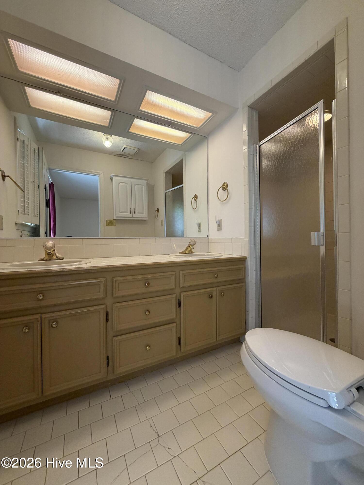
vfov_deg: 102.1
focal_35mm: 14
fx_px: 196
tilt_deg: -1.3
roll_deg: +0.4
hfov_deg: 85.7
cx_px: 182
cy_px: 242
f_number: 2.2
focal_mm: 2.22
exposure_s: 1/120
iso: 250
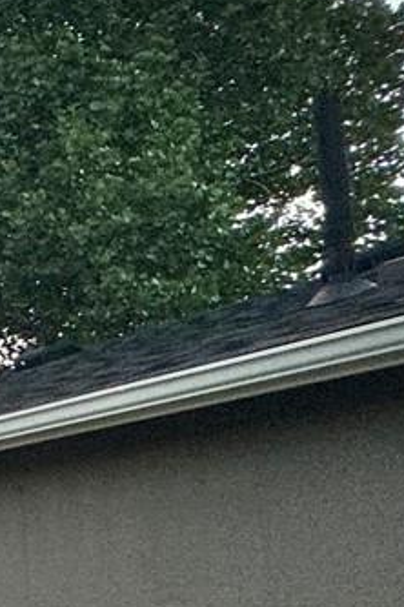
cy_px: 572
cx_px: -912
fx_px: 1178
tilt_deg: +3.4
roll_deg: -0.1
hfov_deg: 10.4
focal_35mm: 70
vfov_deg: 27.6
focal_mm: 2.22
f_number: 2.2
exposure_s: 1/99
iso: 80
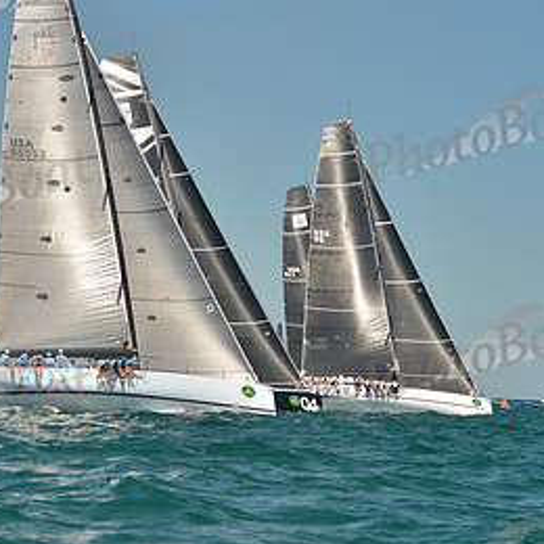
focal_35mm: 142
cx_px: 257
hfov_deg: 12.3
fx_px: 2525
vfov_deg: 12.3
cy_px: 269
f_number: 5.6
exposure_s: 1/1600
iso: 400
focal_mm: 75
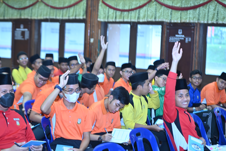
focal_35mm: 70
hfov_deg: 28.9
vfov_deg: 19.4
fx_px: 439
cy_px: 76
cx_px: 113
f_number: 3.5
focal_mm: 70
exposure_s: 1/100
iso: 800
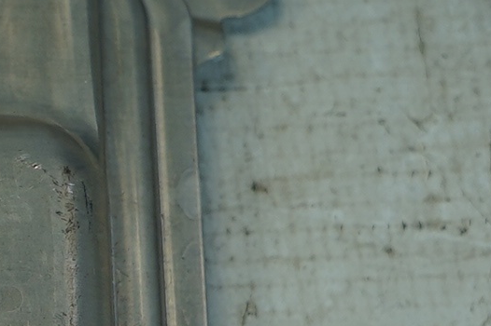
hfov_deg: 9.0
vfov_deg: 6.1
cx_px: -244
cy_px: 275
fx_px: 3039
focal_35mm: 223
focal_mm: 26
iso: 100
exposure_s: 1/60
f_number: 4
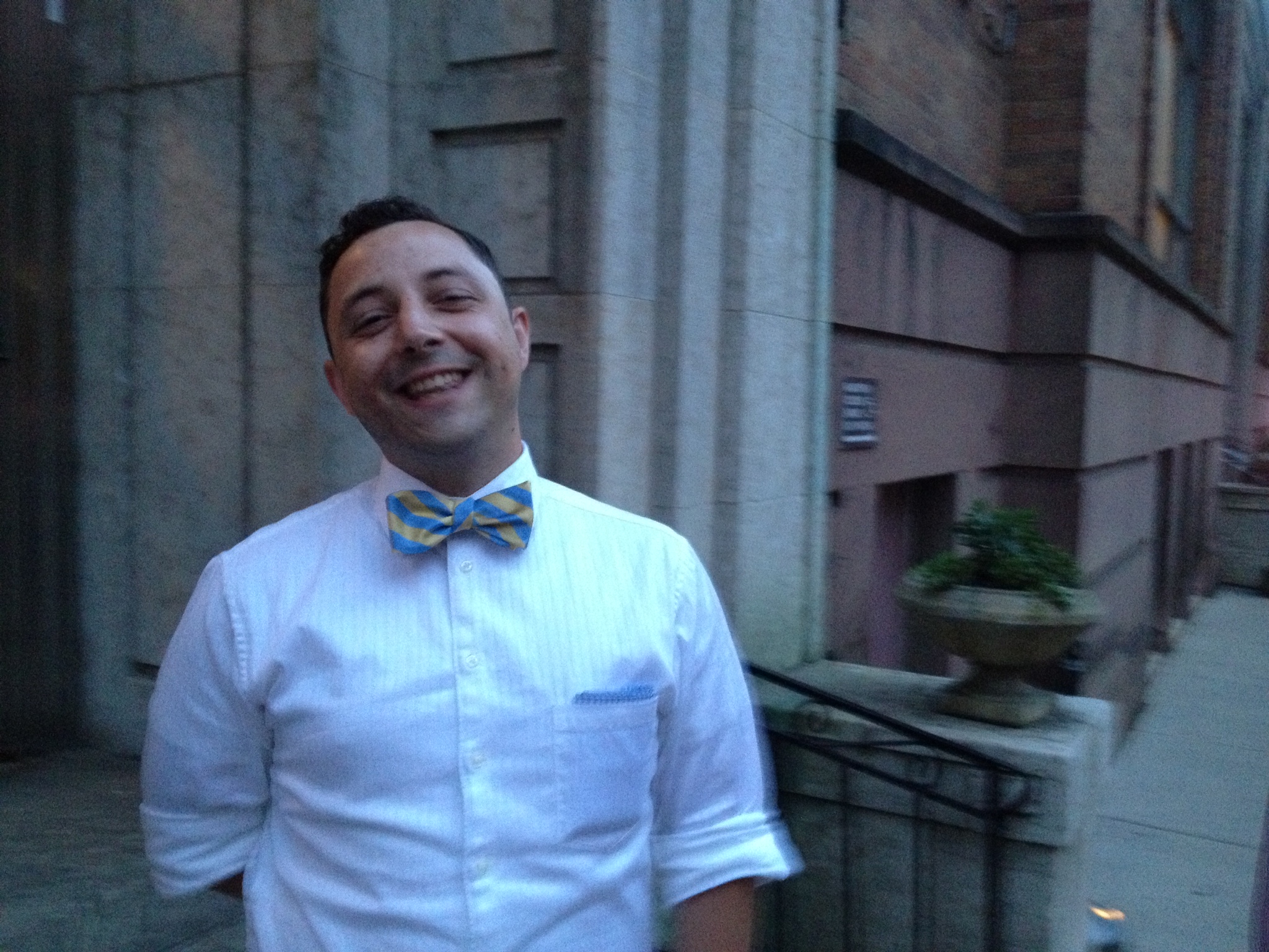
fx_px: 1283
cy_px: 476
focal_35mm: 35
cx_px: 634
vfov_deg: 40.7
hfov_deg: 52.6
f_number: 2.4
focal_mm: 4.28
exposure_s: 1/15
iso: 400
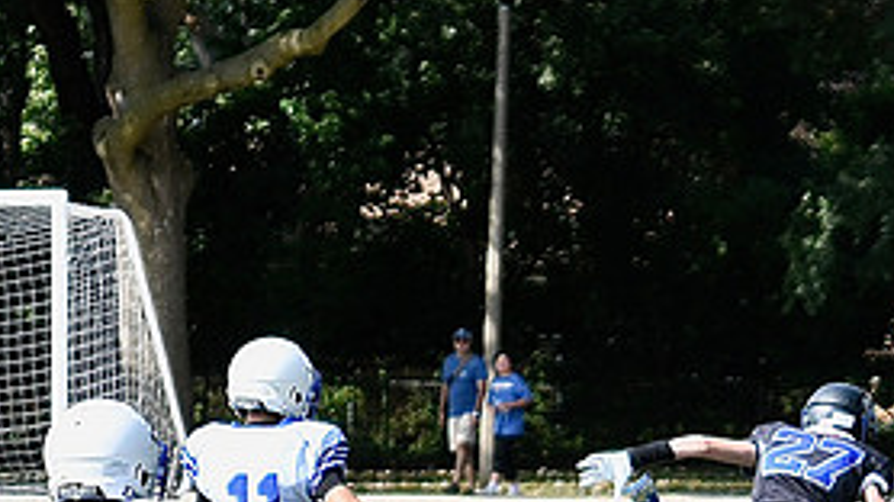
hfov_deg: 14.1
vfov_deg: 7.8
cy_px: 613
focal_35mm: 153
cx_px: 453
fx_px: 3625
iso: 125
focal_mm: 70
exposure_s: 1/1000
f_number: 2.8
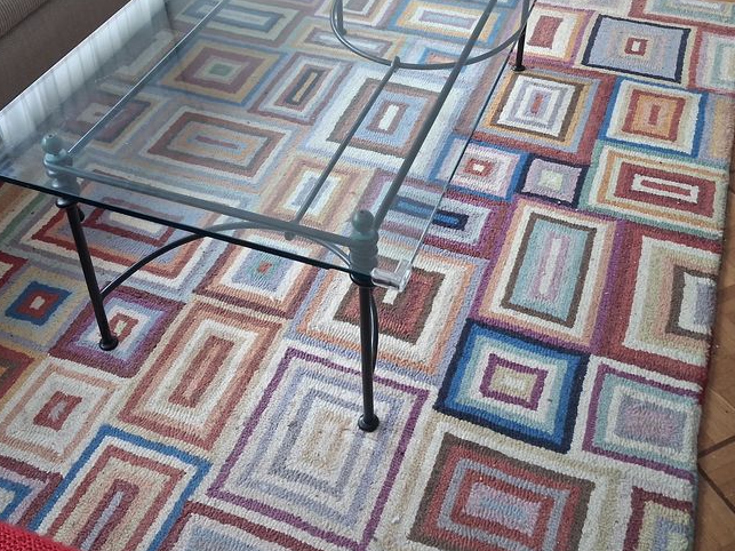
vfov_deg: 33.7
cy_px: 147
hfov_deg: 44.8
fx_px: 892
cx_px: 355
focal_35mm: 42
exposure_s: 1/50
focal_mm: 4
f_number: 1.8
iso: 320
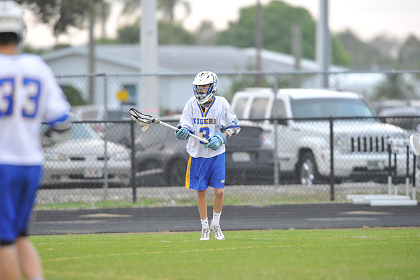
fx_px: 5830
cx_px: 210
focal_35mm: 500
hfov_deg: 4.1
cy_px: 140
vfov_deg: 2.7
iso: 3200
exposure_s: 1/400
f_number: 4.8
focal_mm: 500
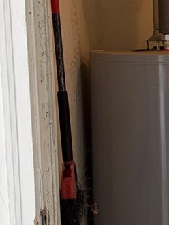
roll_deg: +0.7
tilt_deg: -8.3
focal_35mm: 121
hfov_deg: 11.9
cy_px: 132
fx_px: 787
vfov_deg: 16.3
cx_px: 219
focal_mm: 5.96
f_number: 1.6
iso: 32
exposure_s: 1/145
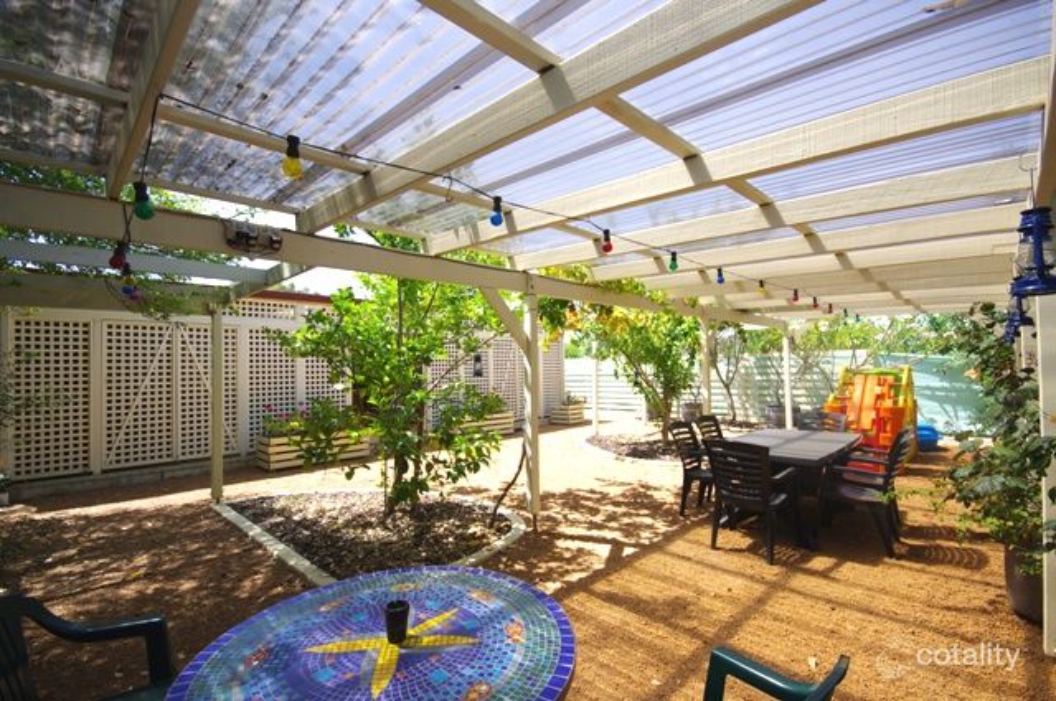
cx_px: 528
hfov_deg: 100.5
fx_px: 439
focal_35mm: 15
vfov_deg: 77.2
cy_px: 350
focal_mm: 10
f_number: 6.3
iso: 200
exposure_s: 1/180
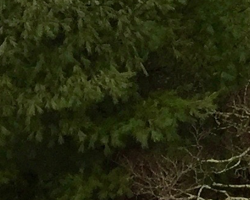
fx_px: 1672
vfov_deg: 6.6
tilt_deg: -14.4
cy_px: -217
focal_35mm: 226
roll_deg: -1.9
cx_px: 760
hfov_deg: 7.5
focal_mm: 4.15
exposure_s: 1/370
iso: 32
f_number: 2.2
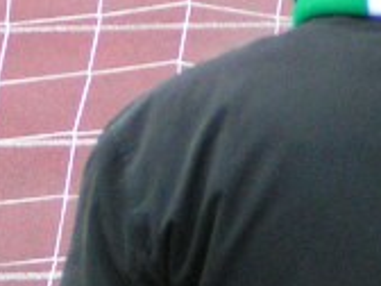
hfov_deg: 4.4
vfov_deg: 3.3
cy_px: 152
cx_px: 279
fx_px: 4986
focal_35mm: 453
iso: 200
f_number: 3.5
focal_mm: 14.5
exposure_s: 1/50
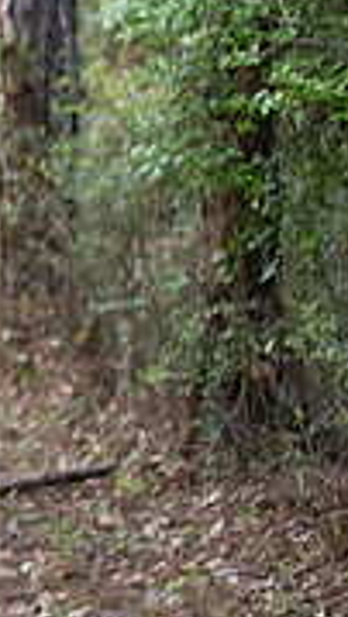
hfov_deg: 4.9
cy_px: 181
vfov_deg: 9.0
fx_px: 3895
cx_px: -637
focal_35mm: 238
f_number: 2.8
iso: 1250
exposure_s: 1/320
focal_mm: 70
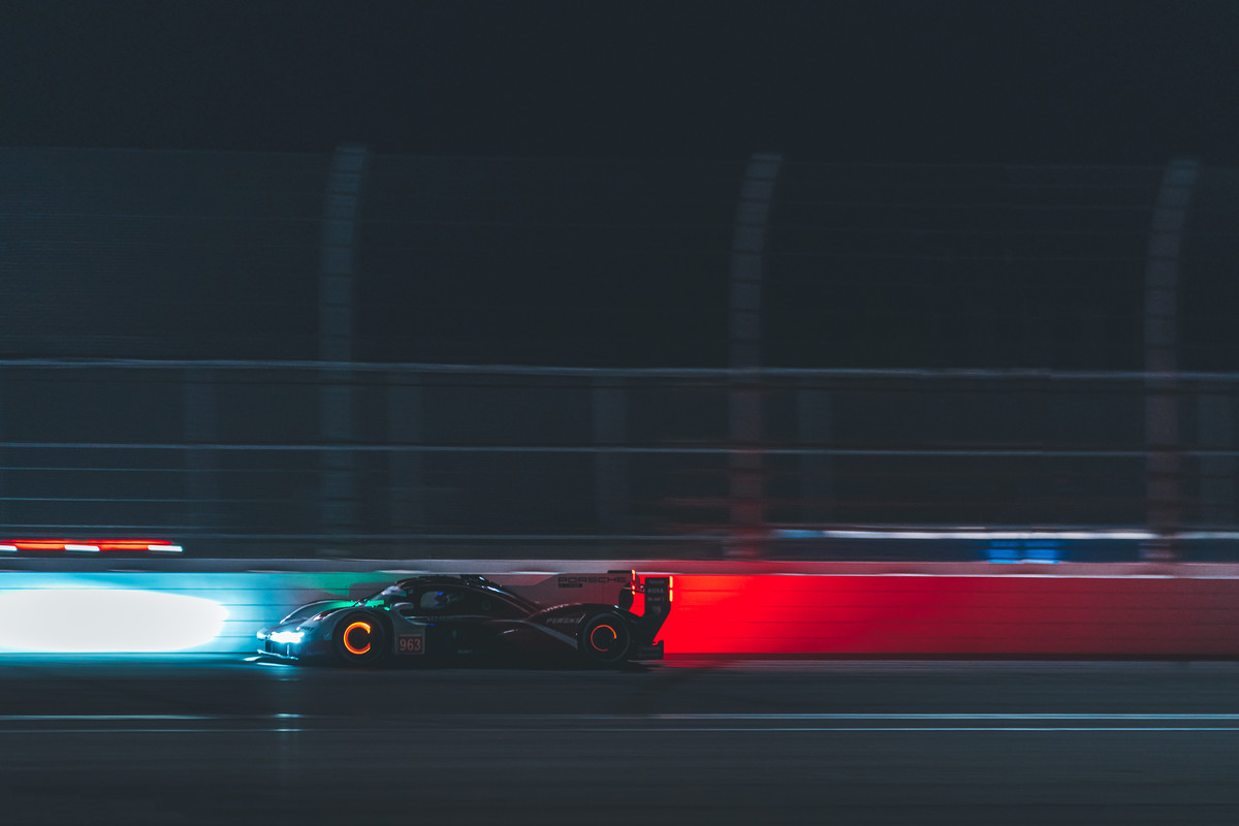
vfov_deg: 8.6
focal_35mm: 159
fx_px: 5472
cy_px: 413
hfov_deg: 12.9
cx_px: 620
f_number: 2.8
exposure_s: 1/160
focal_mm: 159
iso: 3200
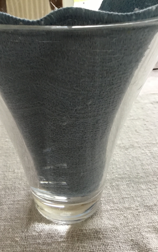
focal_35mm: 33
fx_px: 227
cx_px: 67
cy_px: 126
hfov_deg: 38.2
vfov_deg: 58.1
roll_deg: +3.5
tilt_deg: -37.5
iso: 200
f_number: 2.4
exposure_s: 1/33
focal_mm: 3.3
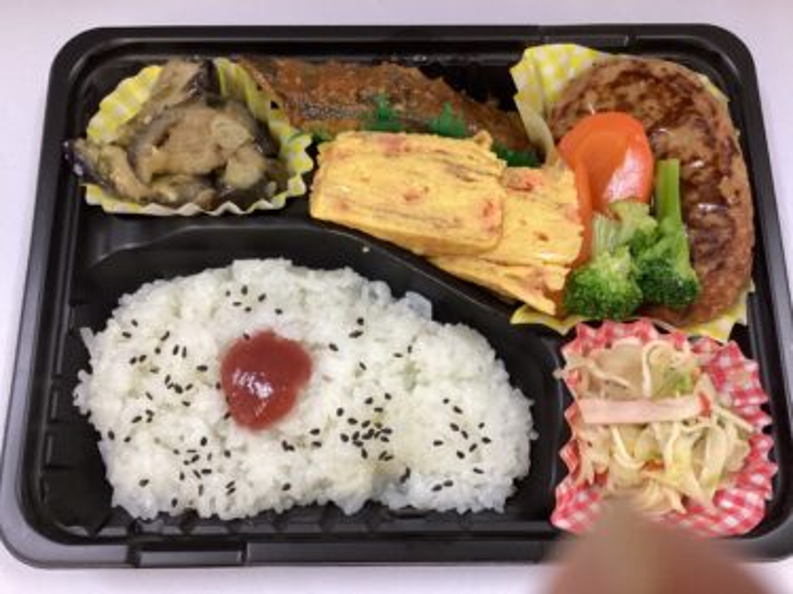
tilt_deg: -75.4
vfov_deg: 45.4
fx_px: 710
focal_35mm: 31
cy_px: 297
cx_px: 396
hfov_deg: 58.4
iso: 160
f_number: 2.4
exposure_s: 1/60
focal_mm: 3.3
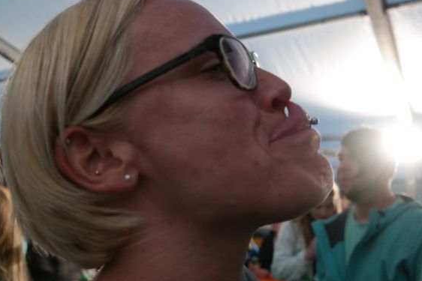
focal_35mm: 33
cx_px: 200
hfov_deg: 57.2
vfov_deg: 40.0
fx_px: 387
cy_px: 136
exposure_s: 1/40
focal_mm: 19
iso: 3200
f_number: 3.5
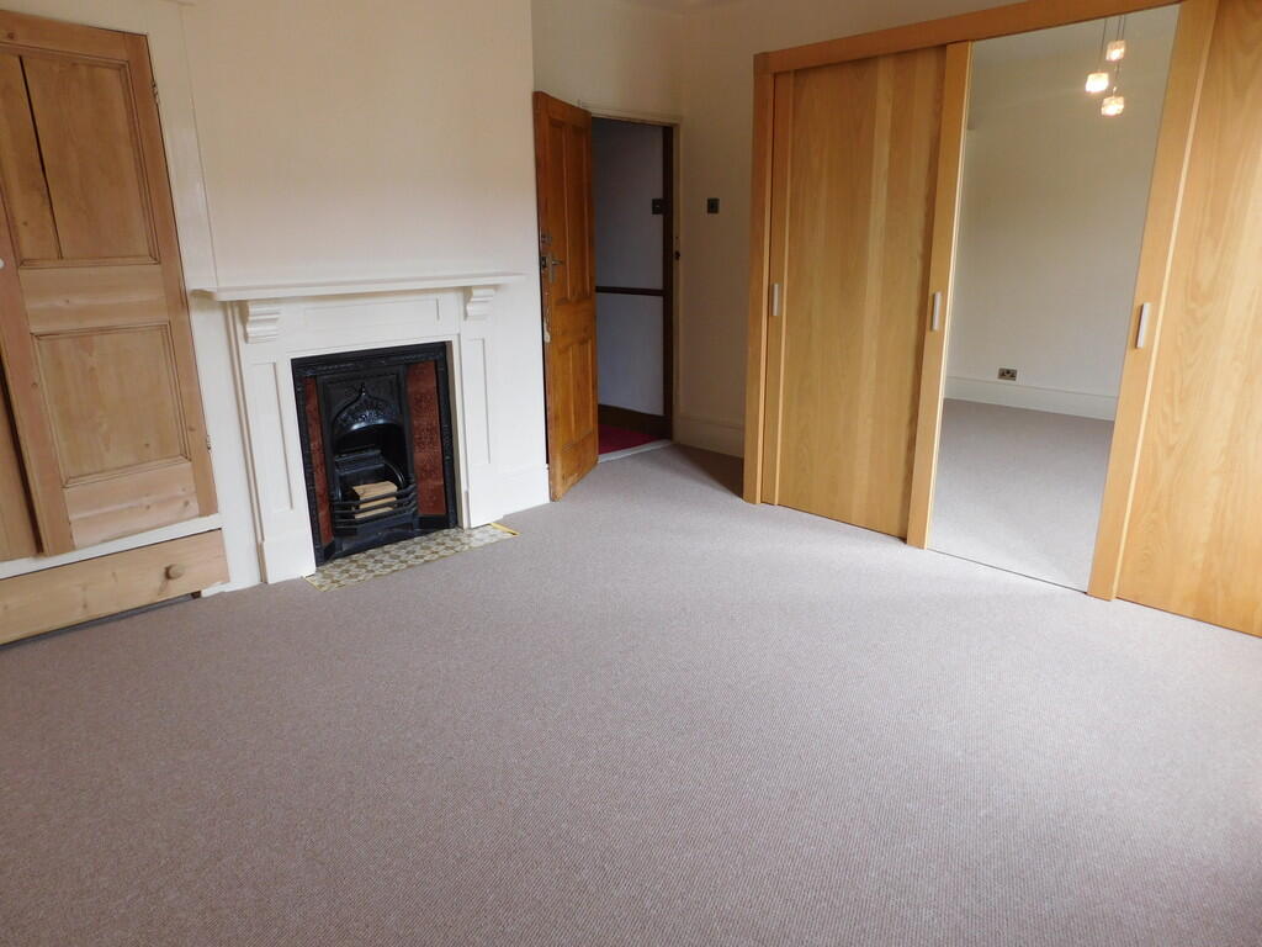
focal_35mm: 23
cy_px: 474
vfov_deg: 58.9
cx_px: 631
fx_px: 839
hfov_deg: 73.9
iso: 125
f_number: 3
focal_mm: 4
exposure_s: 1/60
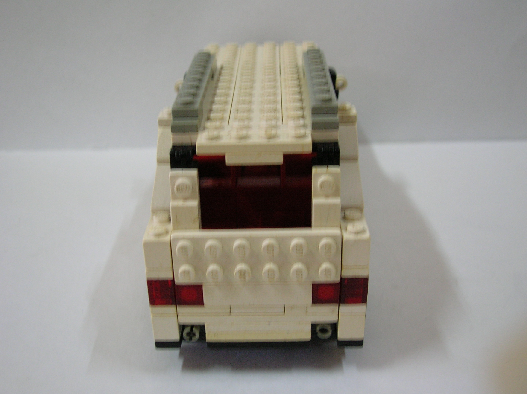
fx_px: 639
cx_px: 264
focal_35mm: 42
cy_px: 197
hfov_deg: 44.8
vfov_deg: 34.3
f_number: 3.1
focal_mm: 7
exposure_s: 1/6.1
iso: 100
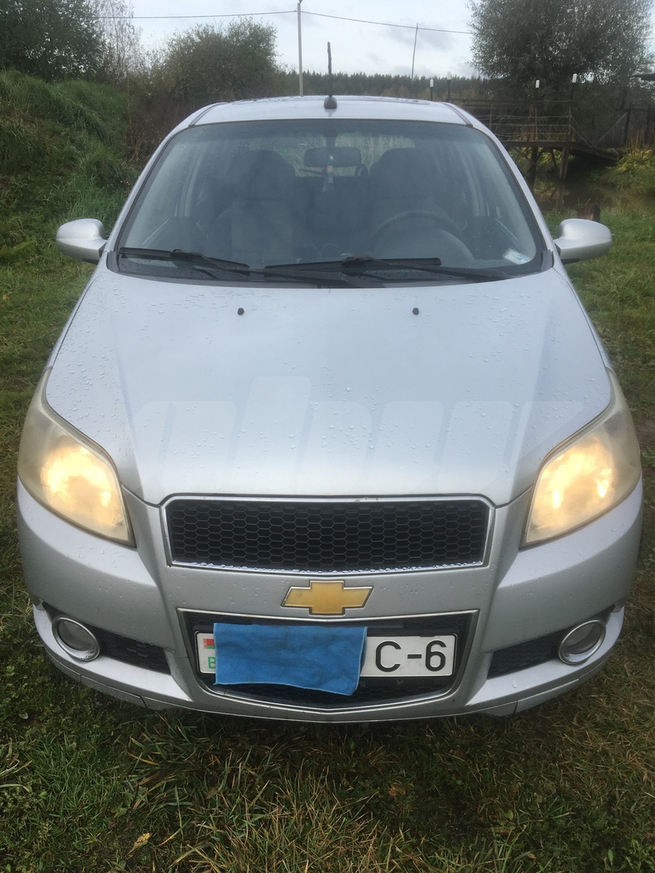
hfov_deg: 48.2
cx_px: 328
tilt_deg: -23.2
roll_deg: +0.9
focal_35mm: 29
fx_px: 732
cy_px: 436
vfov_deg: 61.7
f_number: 2.2
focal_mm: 4.15
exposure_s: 1/651
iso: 25
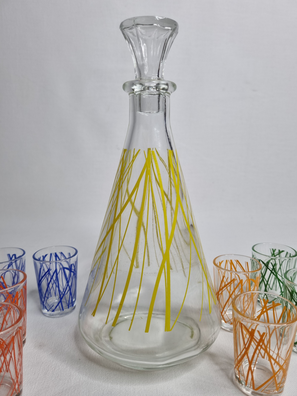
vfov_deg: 67.3
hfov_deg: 53.1
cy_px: 198
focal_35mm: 26
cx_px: 148
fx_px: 297
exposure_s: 1/161
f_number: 1.8
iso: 50
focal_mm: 5.4
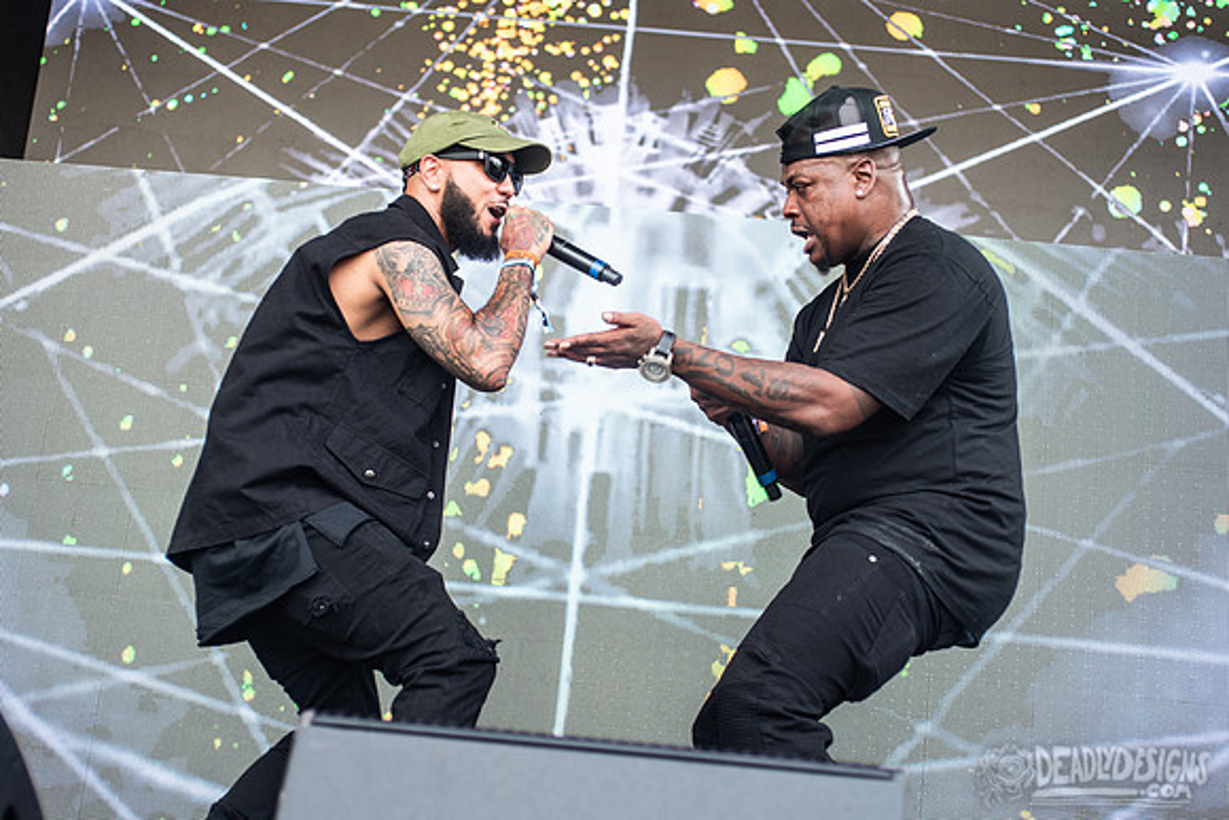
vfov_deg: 23.8
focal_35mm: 57
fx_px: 1946
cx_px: 613
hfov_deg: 35.1
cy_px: 389
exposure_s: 1/250
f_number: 3.5
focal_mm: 48
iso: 250
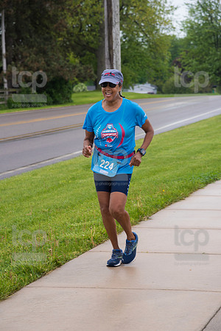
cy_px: 166
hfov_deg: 11.4
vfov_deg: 17.1
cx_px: 110
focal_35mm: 120
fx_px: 1105
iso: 200
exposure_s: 1/320
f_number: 6.3
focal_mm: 120
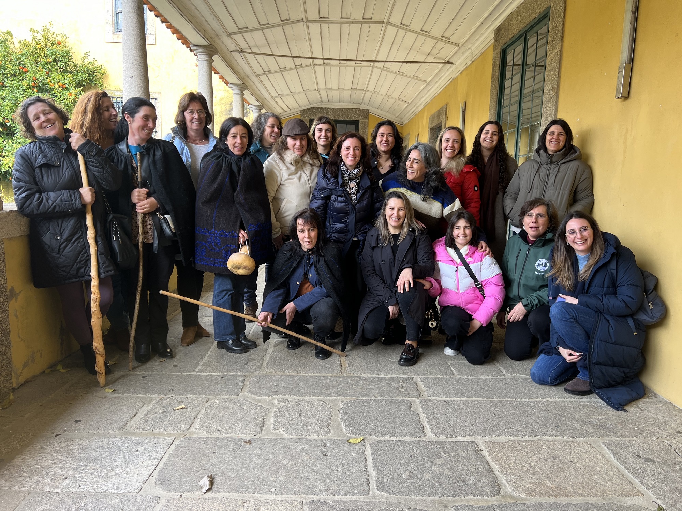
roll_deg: -2.3
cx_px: 341
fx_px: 512
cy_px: 256
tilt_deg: -7.8
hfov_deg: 67.3
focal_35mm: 26
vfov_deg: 53.1
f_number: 1.5
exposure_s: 1/143
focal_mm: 5.7
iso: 40
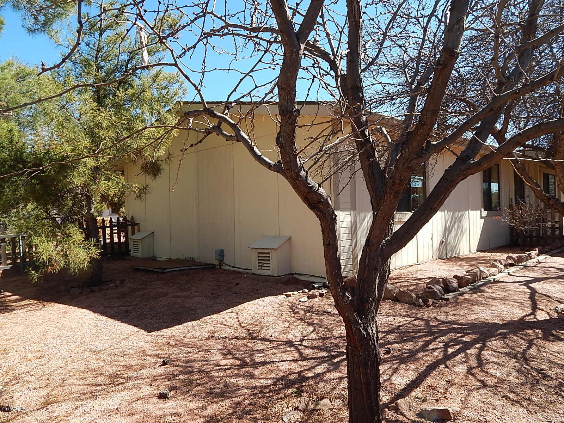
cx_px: 282
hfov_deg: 69.4
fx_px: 407
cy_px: 212
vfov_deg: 54.9
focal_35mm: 25
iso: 125
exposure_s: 1/640
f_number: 3.1
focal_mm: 4.5
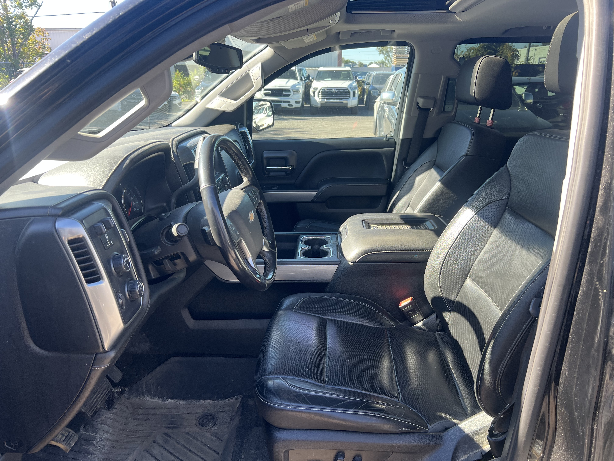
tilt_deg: -17.6
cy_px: 230
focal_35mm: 26
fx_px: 461
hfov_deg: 67.3
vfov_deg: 53.1
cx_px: 307
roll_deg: +0.0
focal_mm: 5.7
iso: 50
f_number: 1.5
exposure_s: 1/244
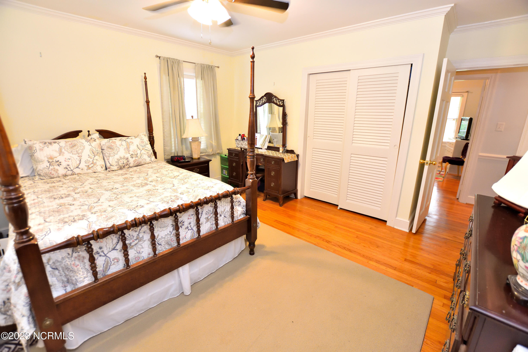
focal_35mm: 15
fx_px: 220
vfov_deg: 77.3
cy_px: 176
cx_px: 264
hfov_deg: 100.4
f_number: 3.5
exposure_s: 1/60
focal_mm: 10
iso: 1100
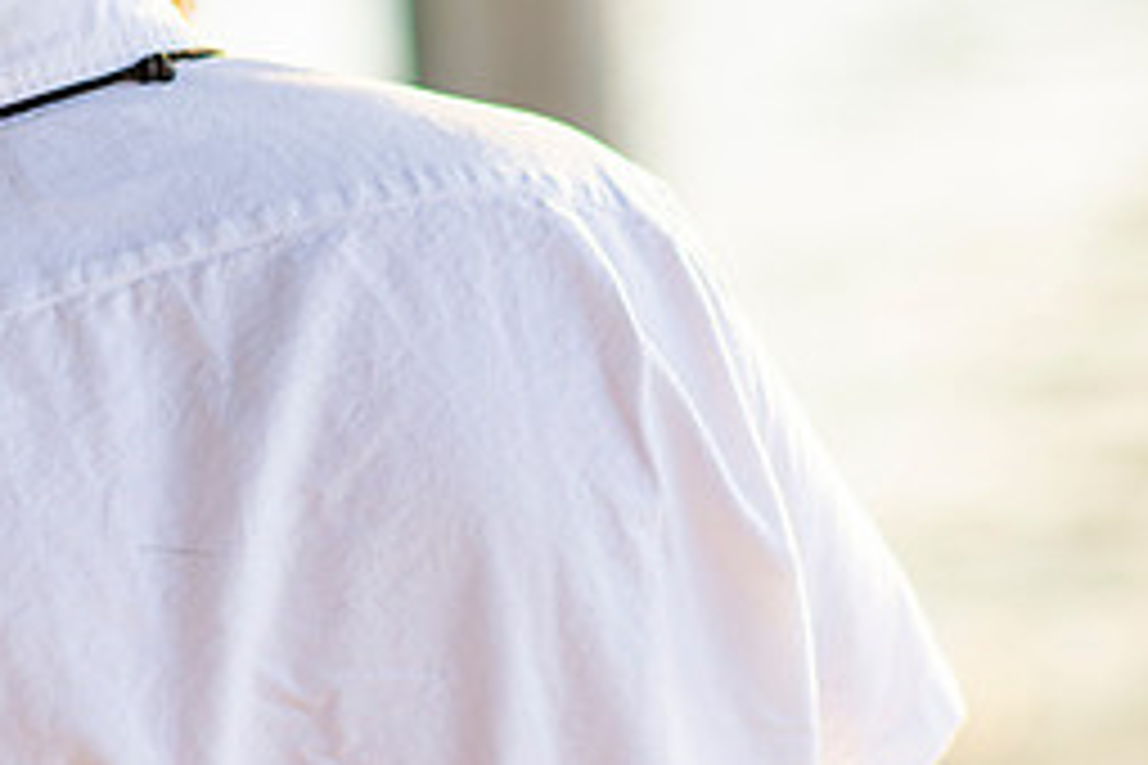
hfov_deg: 7.1
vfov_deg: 4.7
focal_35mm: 290
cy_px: 290
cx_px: -9
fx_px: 9247
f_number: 1.8
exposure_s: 1/500
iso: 125
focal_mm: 85
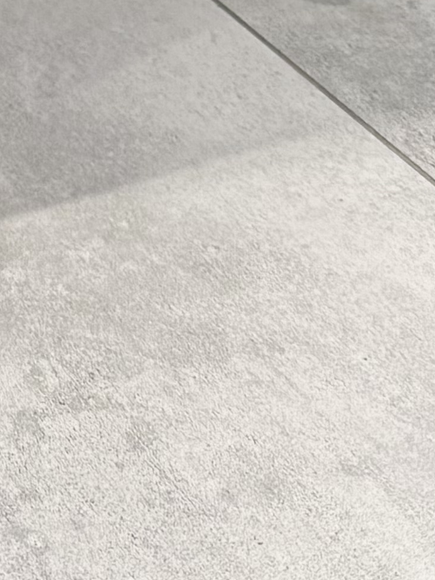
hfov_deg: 9.5
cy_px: -544
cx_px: -554
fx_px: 2362
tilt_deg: -22.0
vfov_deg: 12.5
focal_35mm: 141
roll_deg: -1.5
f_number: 1.78
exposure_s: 1/100
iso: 160
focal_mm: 6.76
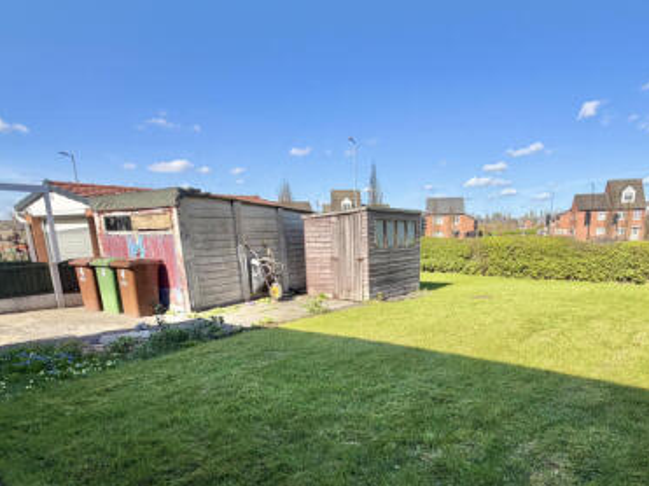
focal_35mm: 22
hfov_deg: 75.4
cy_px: 323
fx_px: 412
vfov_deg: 59.7
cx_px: 396
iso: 32
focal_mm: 2.22
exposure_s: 1/770
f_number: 2.2
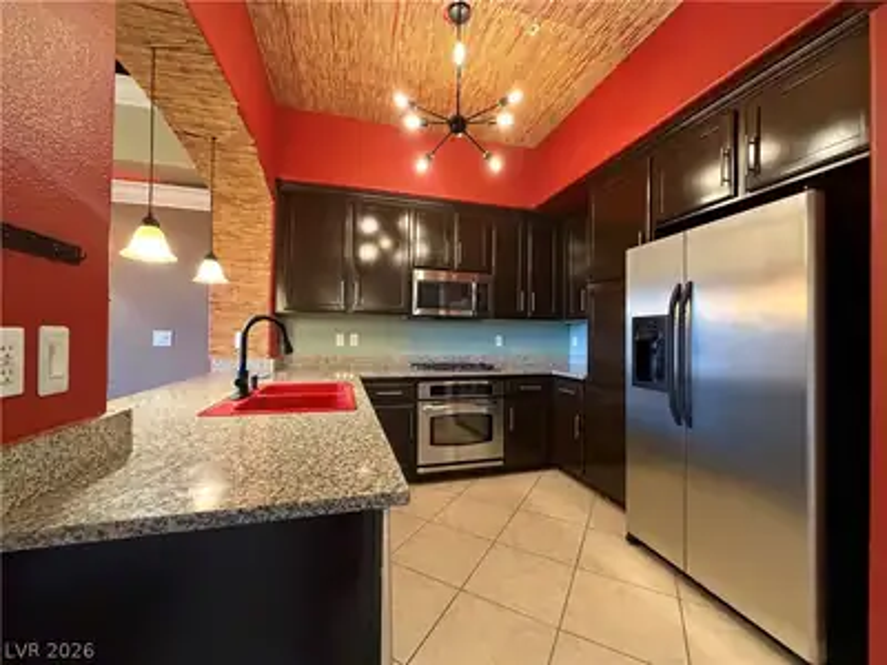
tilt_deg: +0.6
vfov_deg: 85.7
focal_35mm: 14
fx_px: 359
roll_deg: -0.4
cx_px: 444
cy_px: 332
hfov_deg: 102.1
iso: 800
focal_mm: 2.22
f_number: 2.2
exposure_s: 1/60
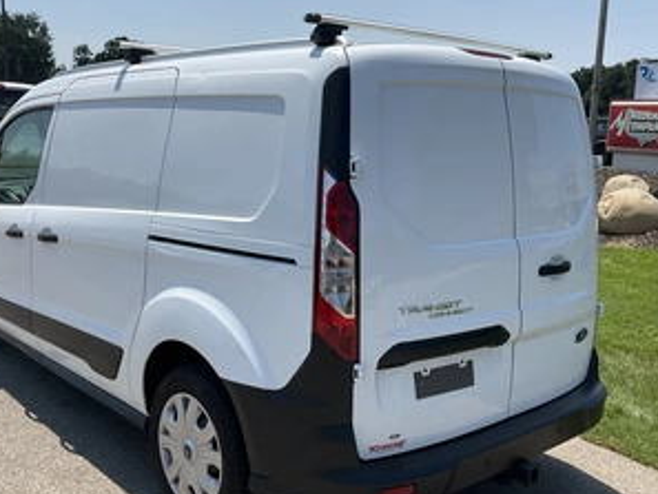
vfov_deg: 36.8
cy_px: 270
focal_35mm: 39
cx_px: 304
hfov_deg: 47.8
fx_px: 742
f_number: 1.8
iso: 25
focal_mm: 3
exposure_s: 1/2320
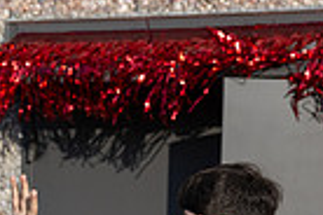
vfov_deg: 5.4
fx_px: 2216
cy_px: 512
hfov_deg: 8.3
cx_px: 201
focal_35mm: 247
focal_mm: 76
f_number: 5
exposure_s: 1/2000
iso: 320
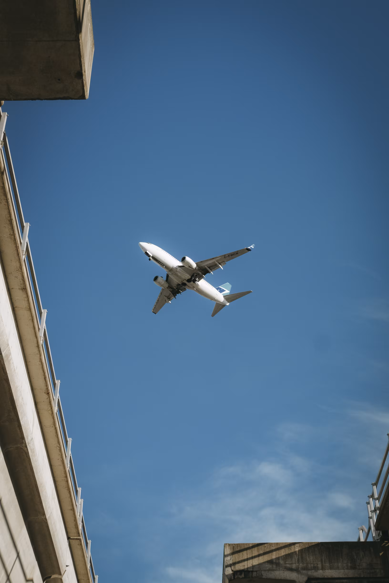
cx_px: 194
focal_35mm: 53
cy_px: 292
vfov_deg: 37.5
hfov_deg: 25.5
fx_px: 859
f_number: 6.4
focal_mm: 35
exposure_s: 1/1000
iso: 250
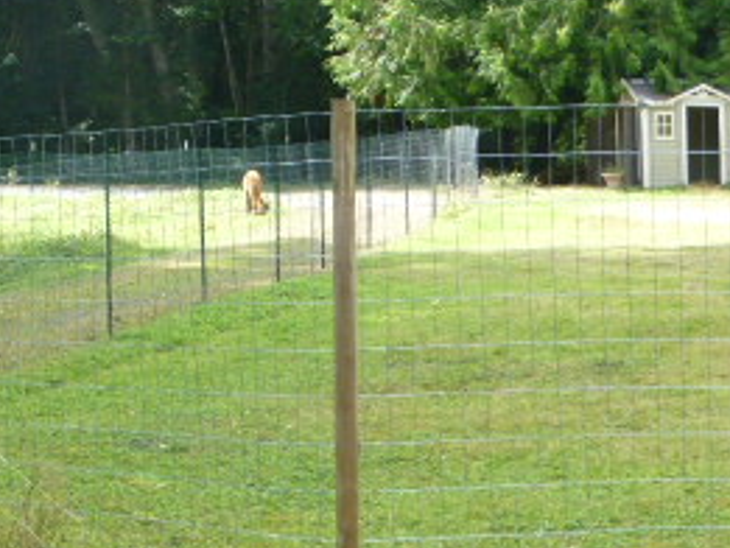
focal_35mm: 108
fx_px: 2279
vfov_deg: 13.6
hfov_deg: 17.8
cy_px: 28
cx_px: 22
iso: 250
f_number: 4.1
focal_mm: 7.9
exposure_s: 1/250
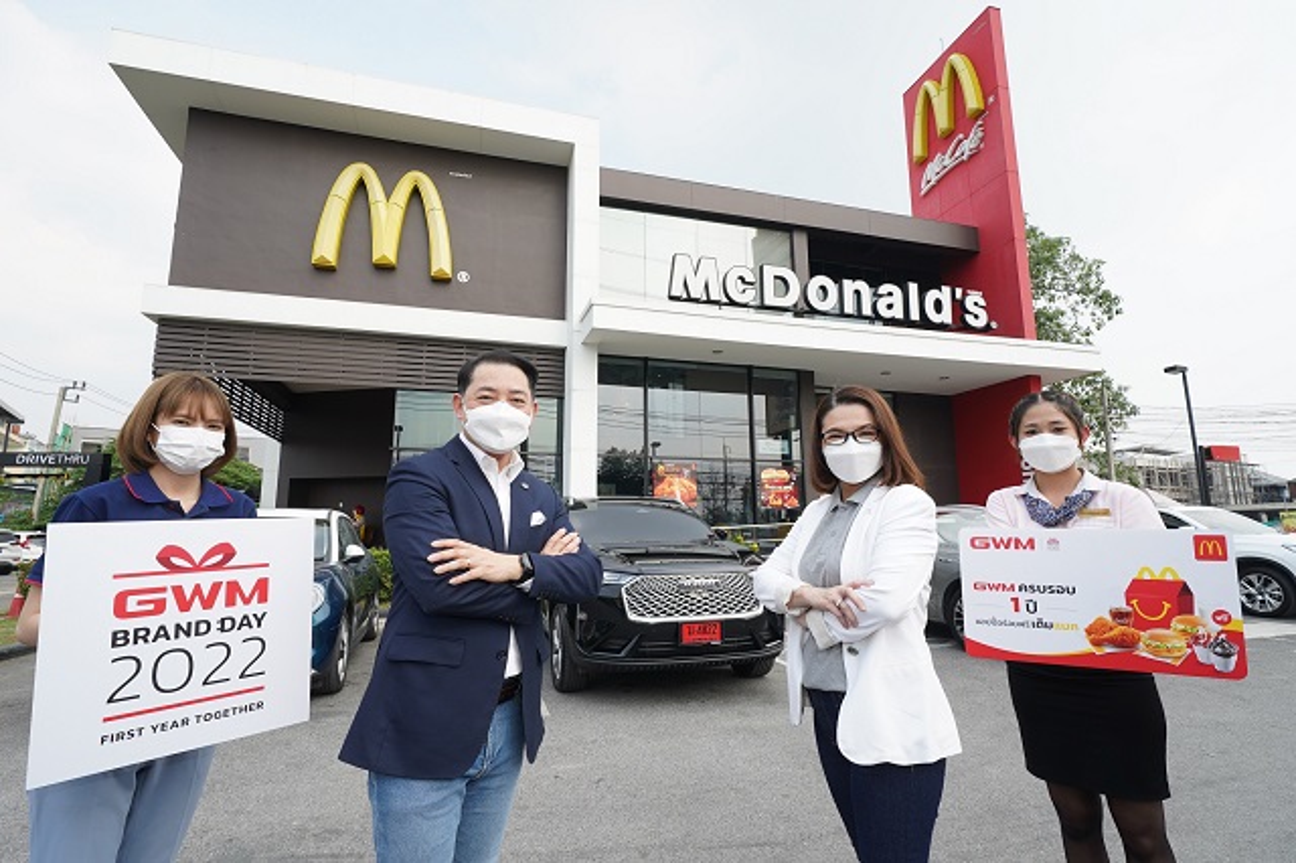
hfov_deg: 96.8
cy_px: 432
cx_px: 648
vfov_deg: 73.7
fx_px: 576
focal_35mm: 16
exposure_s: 1/160
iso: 200
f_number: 8
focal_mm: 16
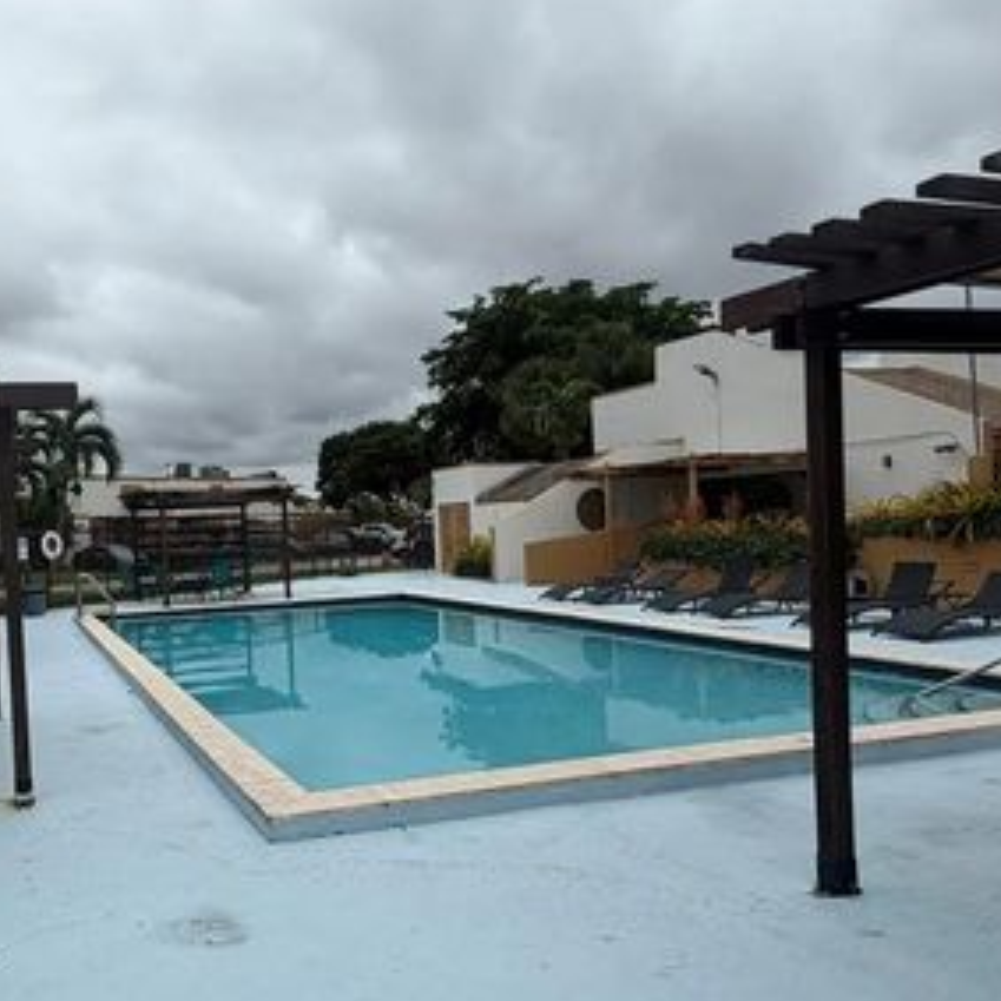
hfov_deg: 54.4
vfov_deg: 57.3
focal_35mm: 28
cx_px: 241
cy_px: 520
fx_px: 916
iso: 20
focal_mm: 2.22
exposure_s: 1/820
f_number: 2.2
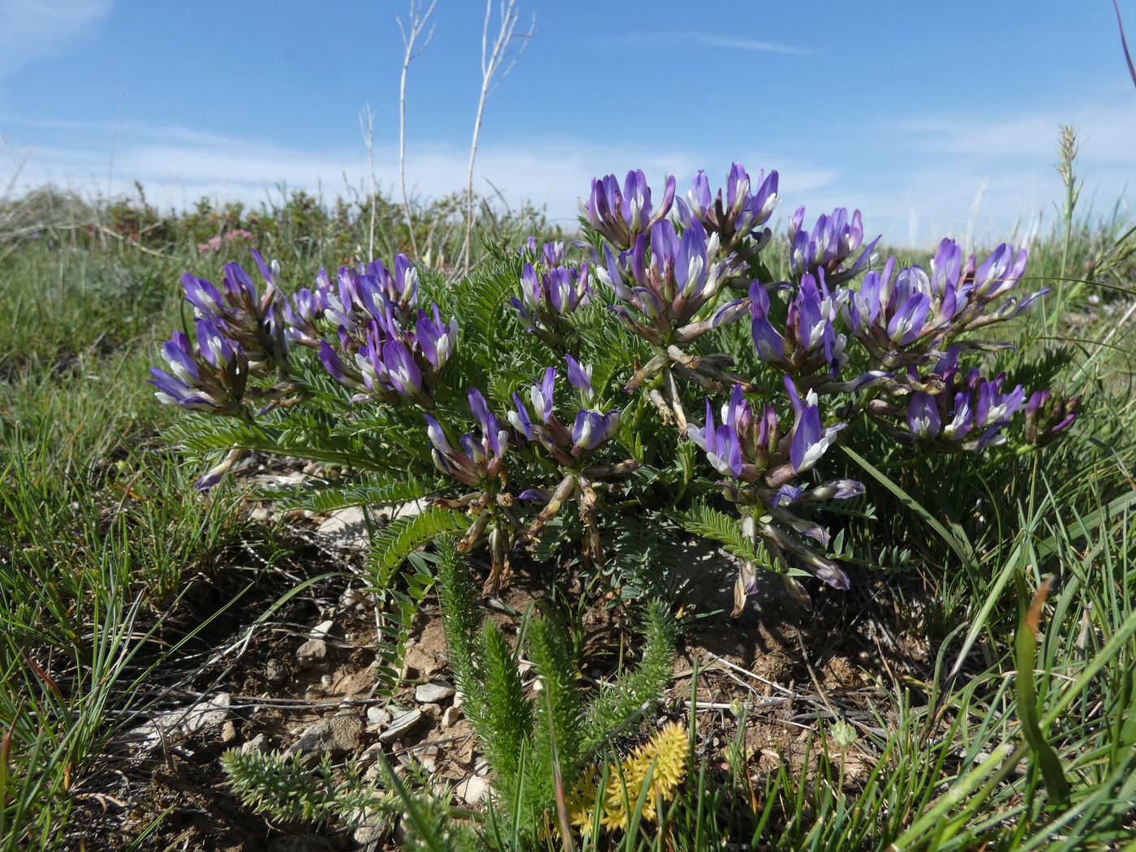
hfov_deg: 81.7
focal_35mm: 20
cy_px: 426
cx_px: 568
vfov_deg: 66.0
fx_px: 656
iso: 80
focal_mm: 3.6
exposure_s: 1/800
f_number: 4
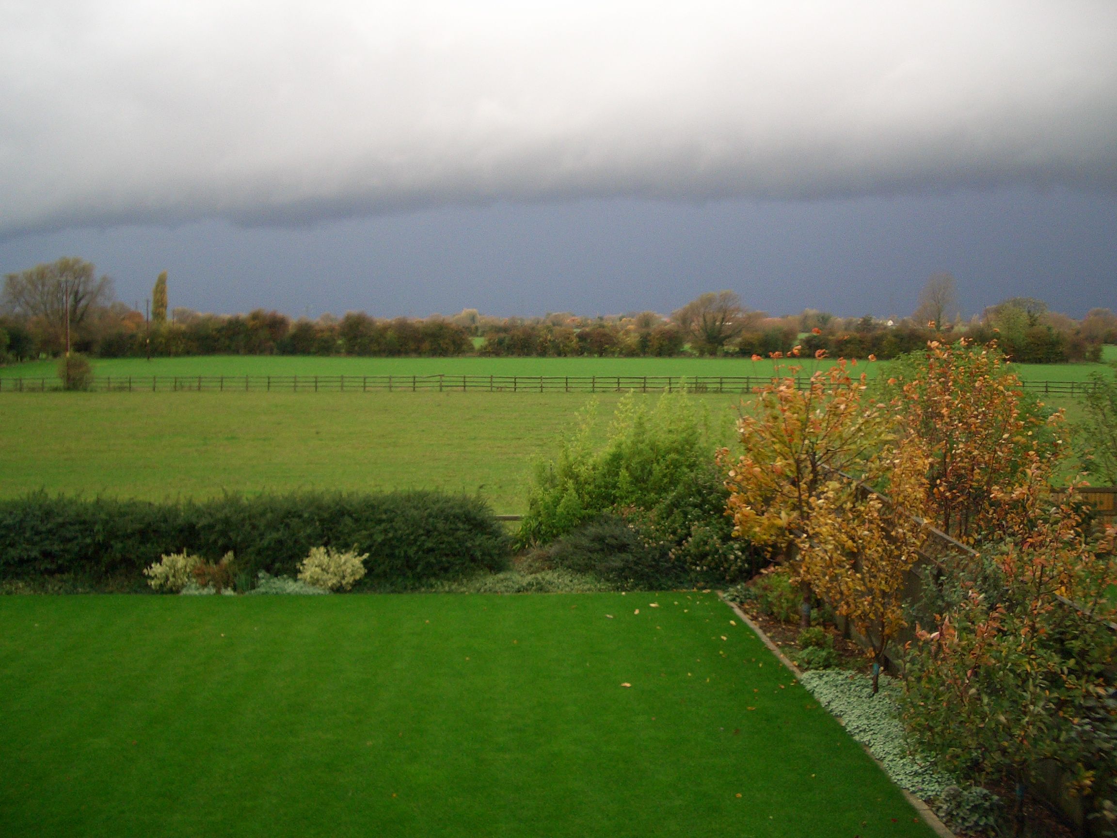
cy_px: 419
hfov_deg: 52.6
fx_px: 1129
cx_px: 558
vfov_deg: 40.7
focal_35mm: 35
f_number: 2.6
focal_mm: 5.8
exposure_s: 1/80
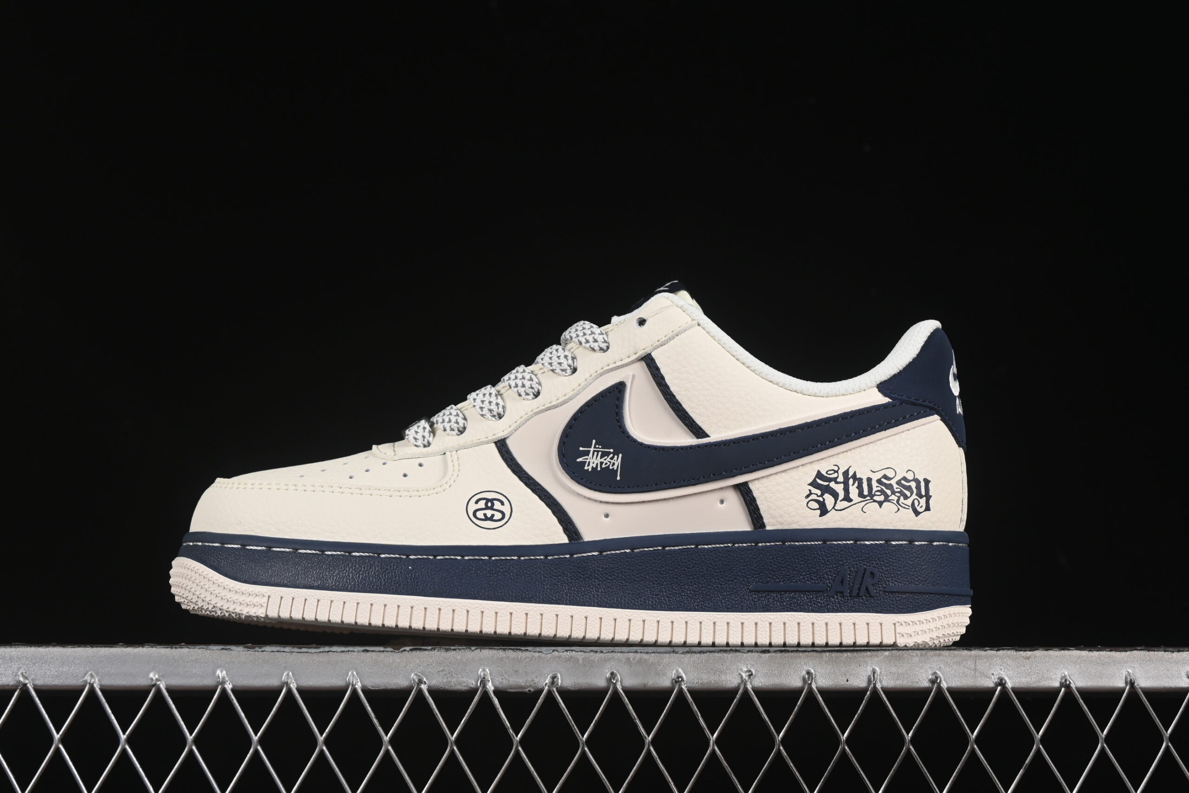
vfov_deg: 18.2
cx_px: 594
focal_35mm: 75
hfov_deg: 27.0
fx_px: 2477
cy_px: 396
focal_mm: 50
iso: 160
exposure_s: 1/80
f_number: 8
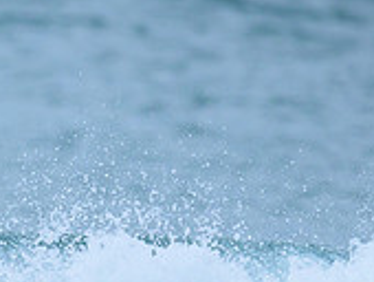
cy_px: 367
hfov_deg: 0.6
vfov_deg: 0.4
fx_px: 38950
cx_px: -242
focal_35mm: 3600
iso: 450
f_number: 6.3
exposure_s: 1/2000
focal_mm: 800
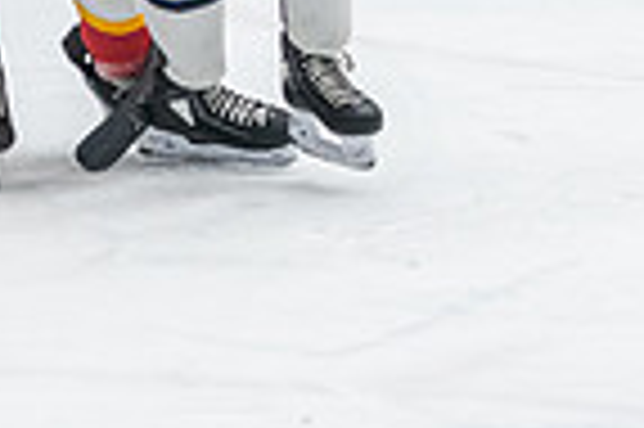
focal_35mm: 458
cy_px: -399
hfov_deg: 4.5
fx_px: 8184
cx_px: -389
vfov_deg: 3.0
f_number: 2.8
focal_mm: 95
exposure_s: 1/800
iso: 3200
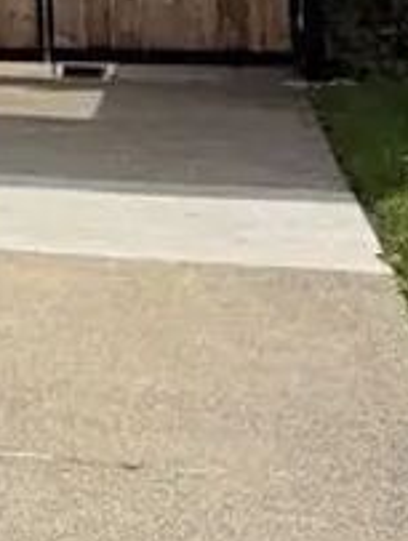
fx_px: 2522
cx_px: -797
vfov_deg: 11.6
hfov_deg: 8.0
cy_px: -334
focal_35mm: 161
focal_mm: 6.76
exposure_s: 1/5714
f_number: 1.78
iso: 80
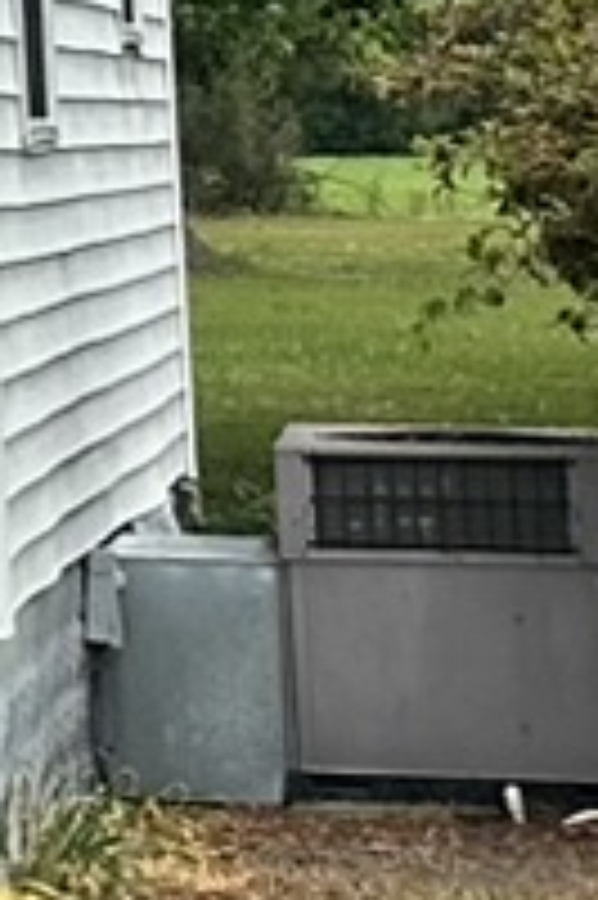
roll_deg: -0.1
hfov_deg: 4.2
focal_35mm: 256
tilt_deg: +4.7
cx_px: -3098
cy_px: -441
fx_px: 6389
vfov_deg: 7.9
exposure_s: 1/4016
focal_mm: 6.86
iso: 80
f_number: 1.78
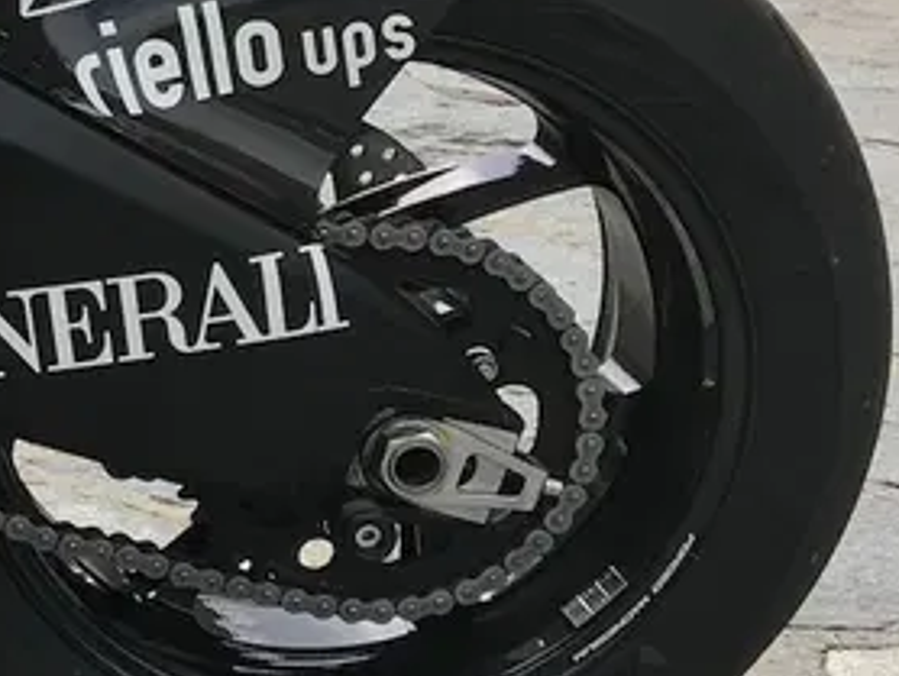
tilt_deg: -7.1
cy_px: -158
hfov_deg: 13.2
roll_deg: -1.8
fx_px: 3249
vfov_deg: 11.6
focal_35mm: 125
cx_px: -1015
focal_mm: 4.15
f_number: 2.2
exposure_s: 1/855
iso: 25
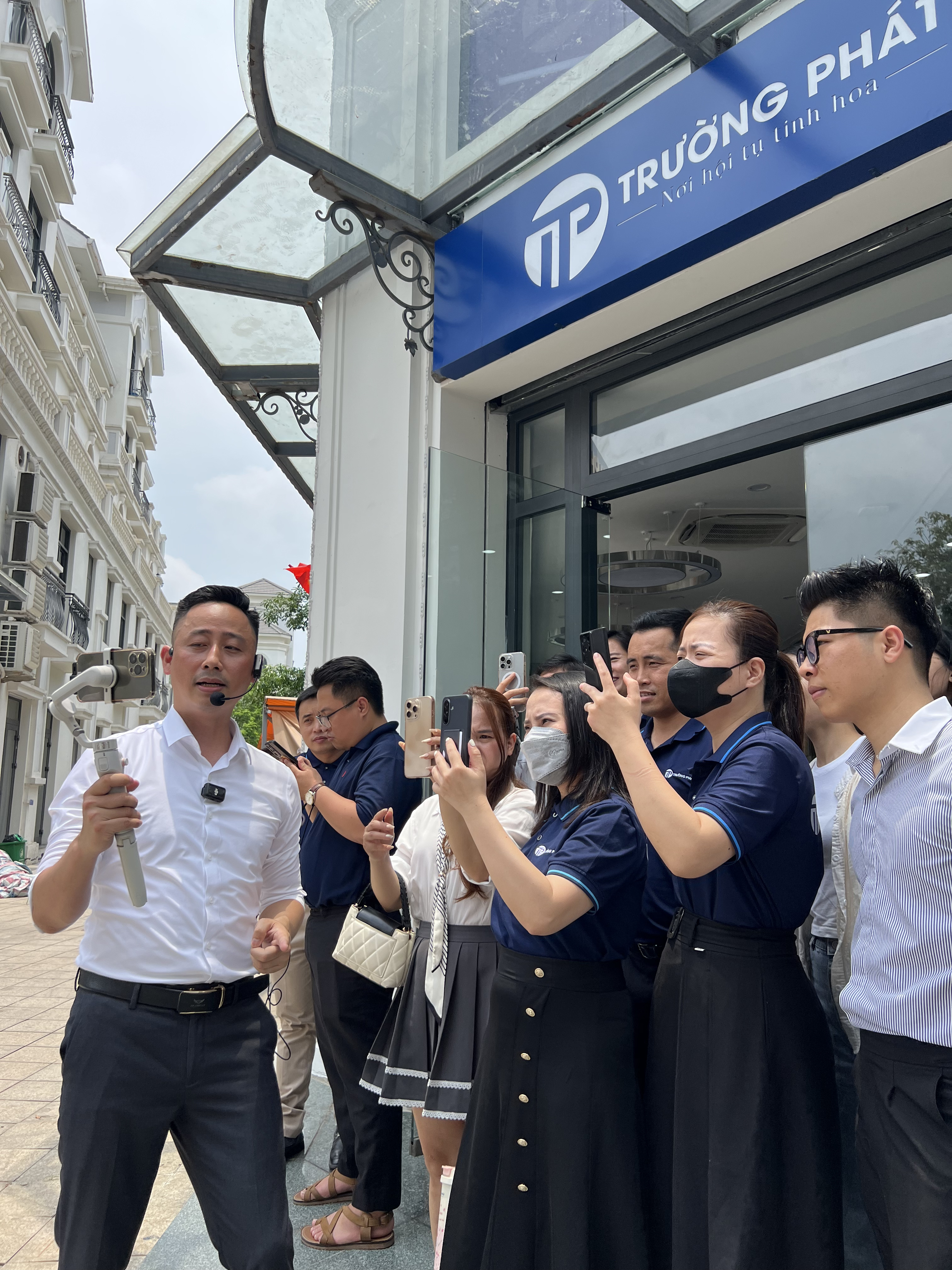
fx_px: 953
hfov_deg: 53.1
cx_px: 476
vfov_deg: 67.3
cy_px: 635
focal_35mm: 26
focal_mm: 5.7
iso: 50
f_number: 1.5
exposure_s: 1/1869
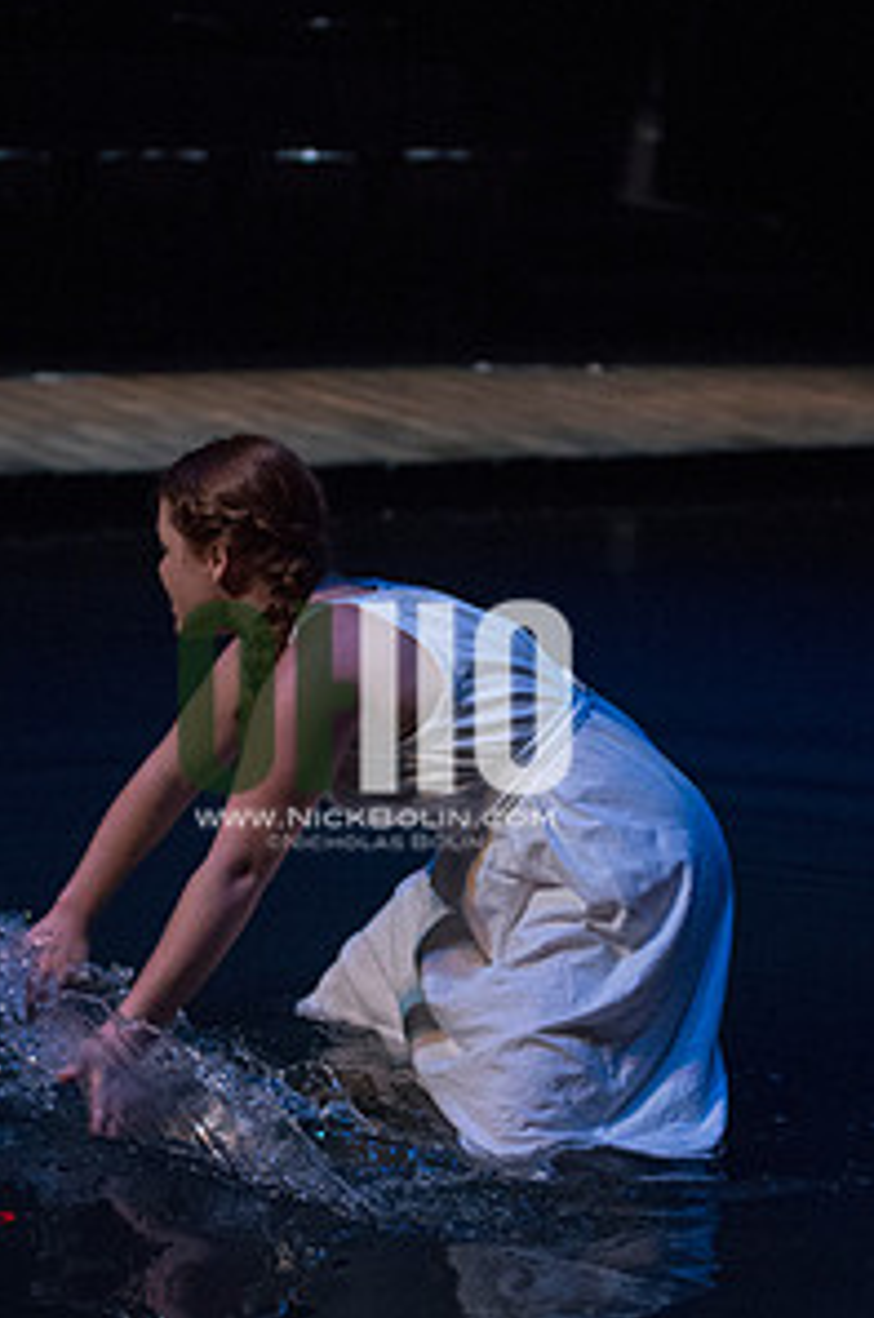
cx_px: 375
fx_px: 3873
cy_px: 723
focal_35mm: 106
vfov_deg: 19.3
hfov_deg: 12.9
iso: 12800
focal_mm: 70
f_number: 2.8
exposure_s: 1/500
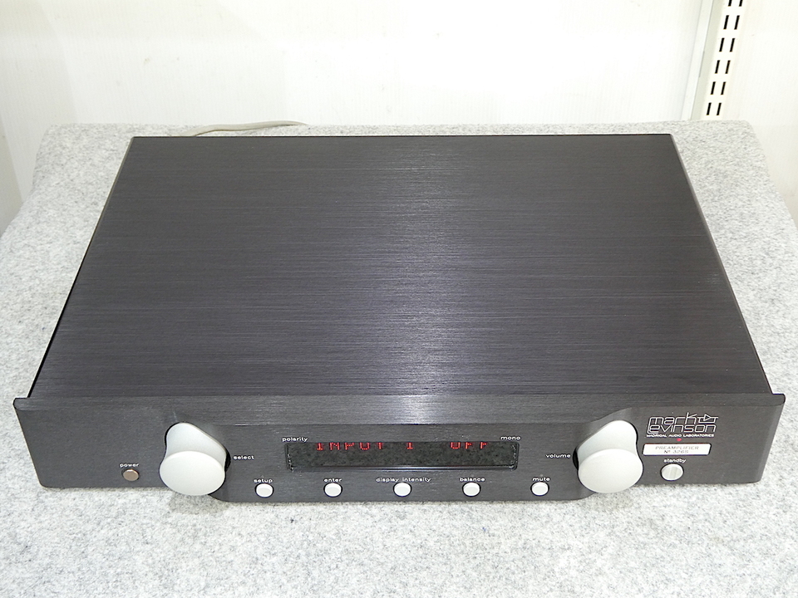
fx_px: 1014
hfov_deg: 42.9
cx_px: 399
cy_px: 299
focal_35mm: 44
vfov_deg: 32.9
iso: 200
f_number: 3.9
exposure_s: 1/8
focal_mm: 7.8
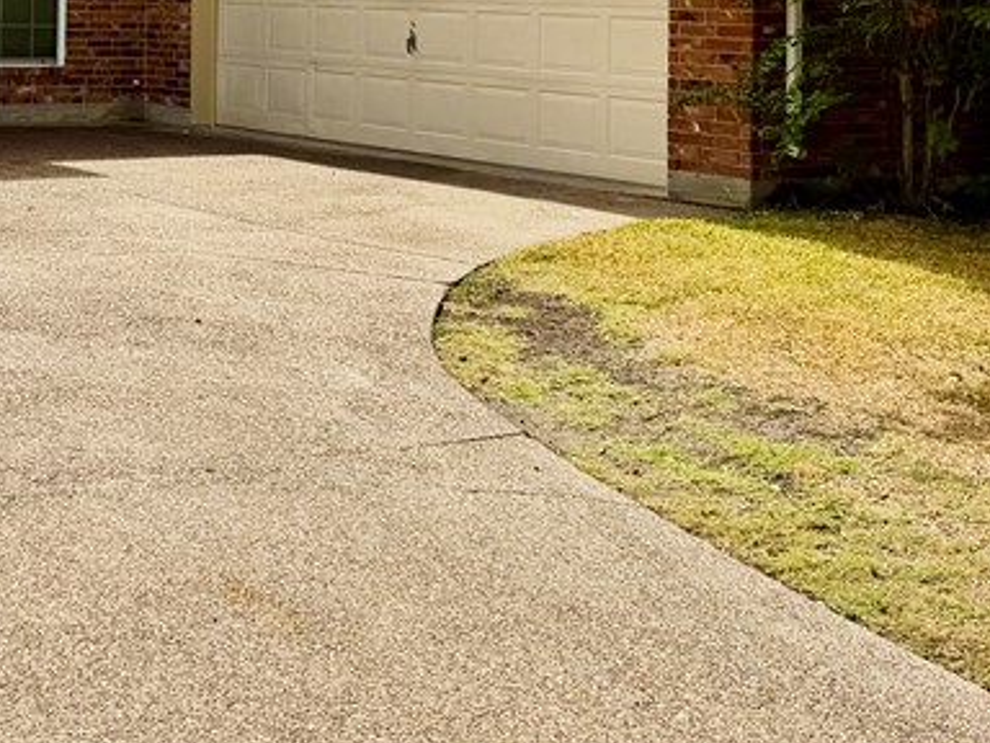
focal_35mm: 64
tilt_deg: +1.2
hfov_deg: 28.4
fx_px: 1830
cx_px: -8
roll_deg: -2.0
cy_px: -85
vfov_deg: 21.7
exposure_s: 1/14286
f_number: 1.78
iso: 80
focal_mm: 6.76
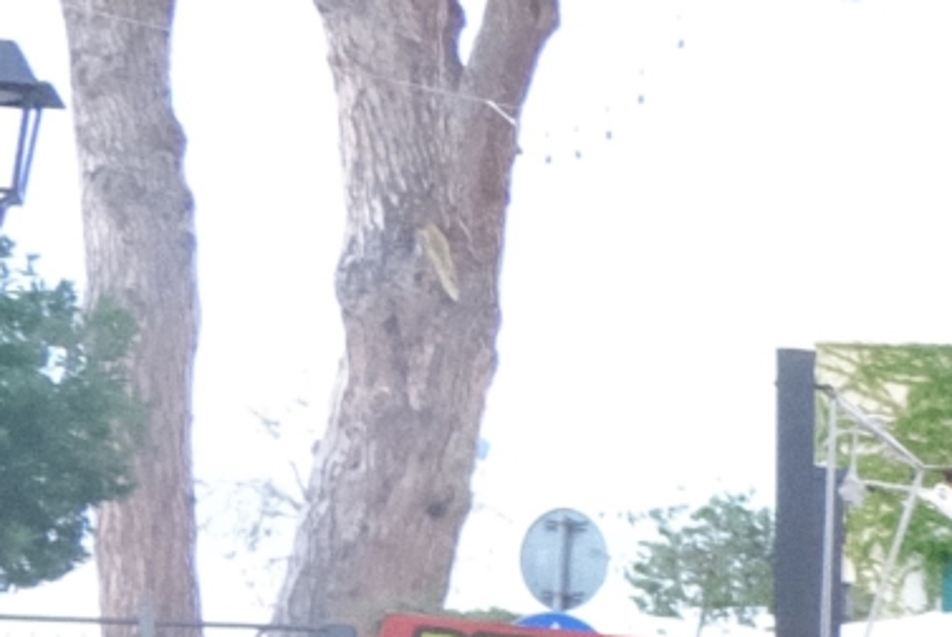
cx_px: 3023
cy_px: 1129
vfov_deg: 8.5
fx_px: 4128
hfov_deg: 9.6
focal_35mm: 156
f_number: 7.1
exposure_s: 1/500
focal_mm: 15.2
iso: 5000
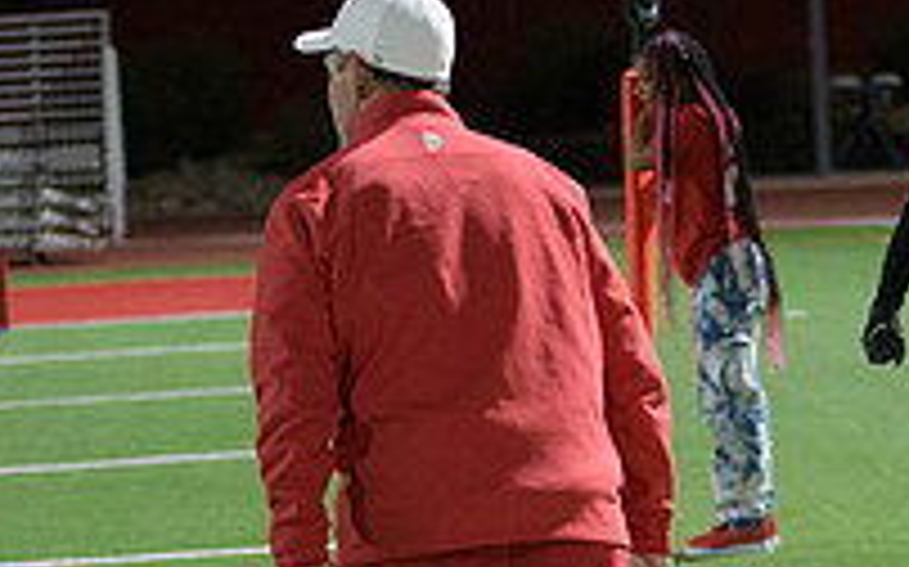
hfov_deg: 10.1
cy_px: 470
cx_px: 1040
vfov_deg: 6.4
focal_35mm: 205
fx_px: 5076
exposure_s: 1/640
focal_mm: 70
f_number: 2.8
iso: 5600
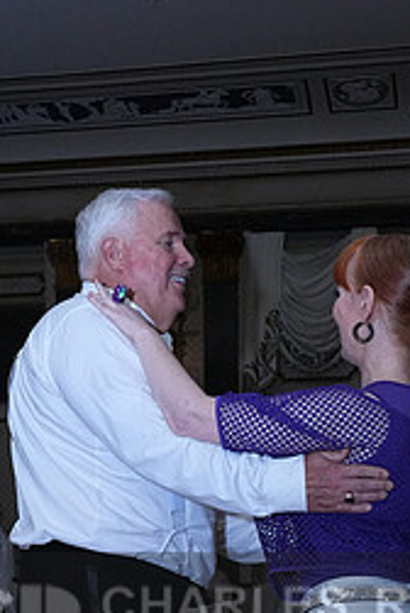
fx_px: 1141
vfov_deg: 28.0
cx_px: 253
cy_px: 635
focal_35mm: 67
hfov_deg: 20.3
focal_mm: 29
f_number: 13
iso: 5000
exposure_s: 1/200
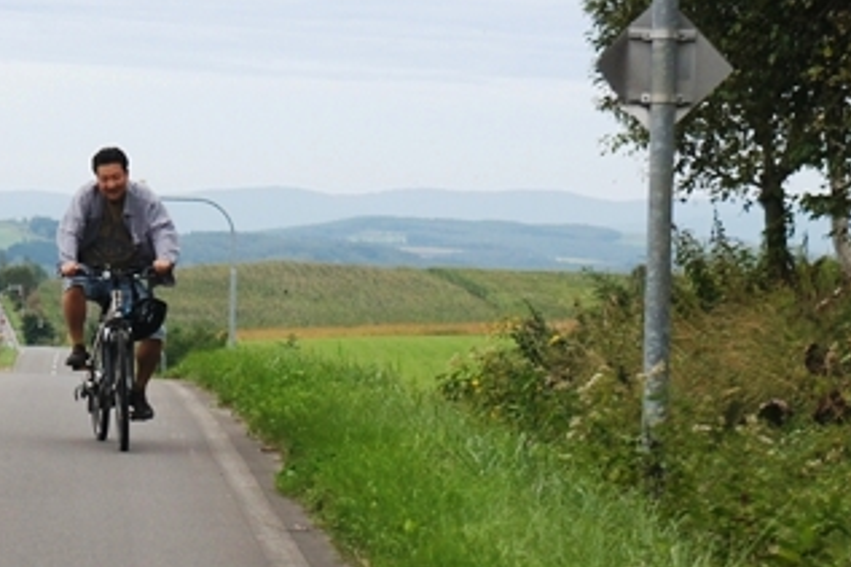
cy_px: 371
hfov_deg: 9.8
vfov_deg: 6.6
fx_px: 4920
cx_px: 81
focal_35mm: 208
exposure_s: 1/160
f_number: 5.6
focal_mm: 55
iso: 500
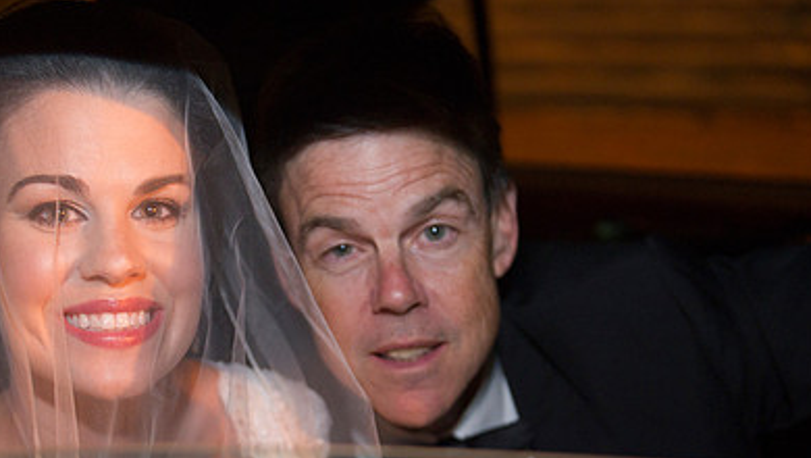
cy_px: 398
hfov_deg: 30.1
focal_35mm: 70
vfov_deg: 17.1
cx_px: 329
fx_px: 1506
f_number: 2.8
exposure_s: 1/60
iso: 1250
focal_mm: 45
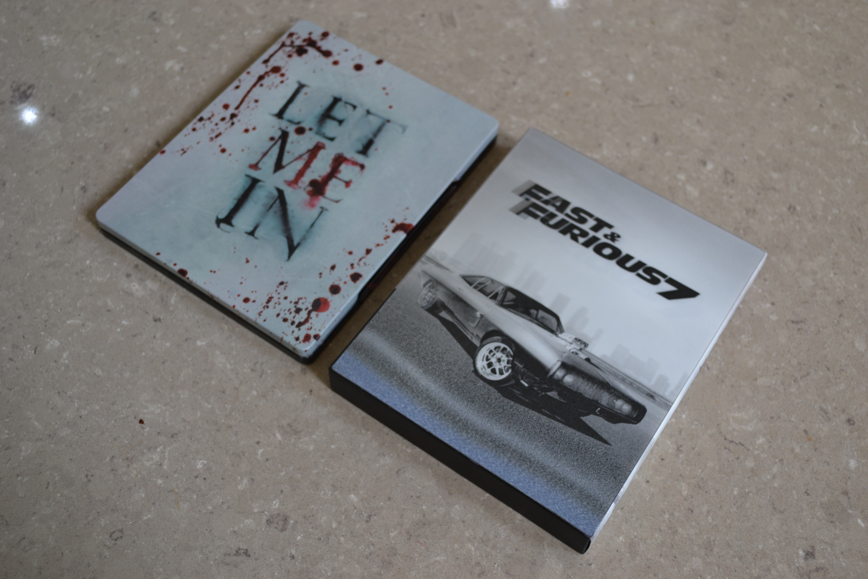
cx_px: 434
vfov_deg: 34.2
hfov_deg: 49.6
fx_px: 940
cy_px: 290
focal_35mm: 39
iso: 400
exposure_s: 1/50
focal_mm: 26
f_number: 4.2
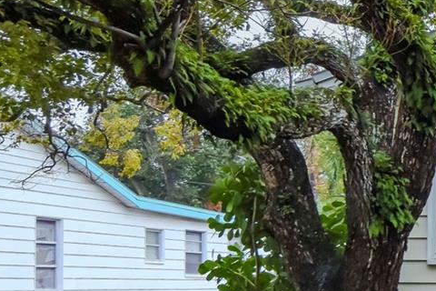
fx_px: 969
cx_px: 689
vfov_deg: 17.0
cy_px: 219
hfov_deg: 20.8
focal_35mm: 80
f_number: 14
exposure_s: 1/160
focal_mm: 16
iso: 800
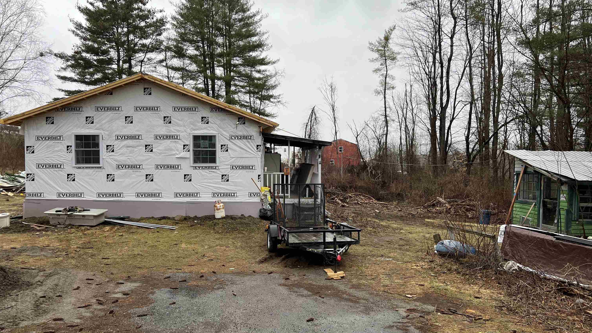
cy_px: 170
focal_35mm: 29
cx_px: 299
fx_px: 455
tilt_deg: -2.5
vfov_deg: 40.2
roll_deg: +0.7
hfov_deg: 66.1
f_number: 1.5
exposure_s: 1/840
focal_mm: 5.7
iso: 50
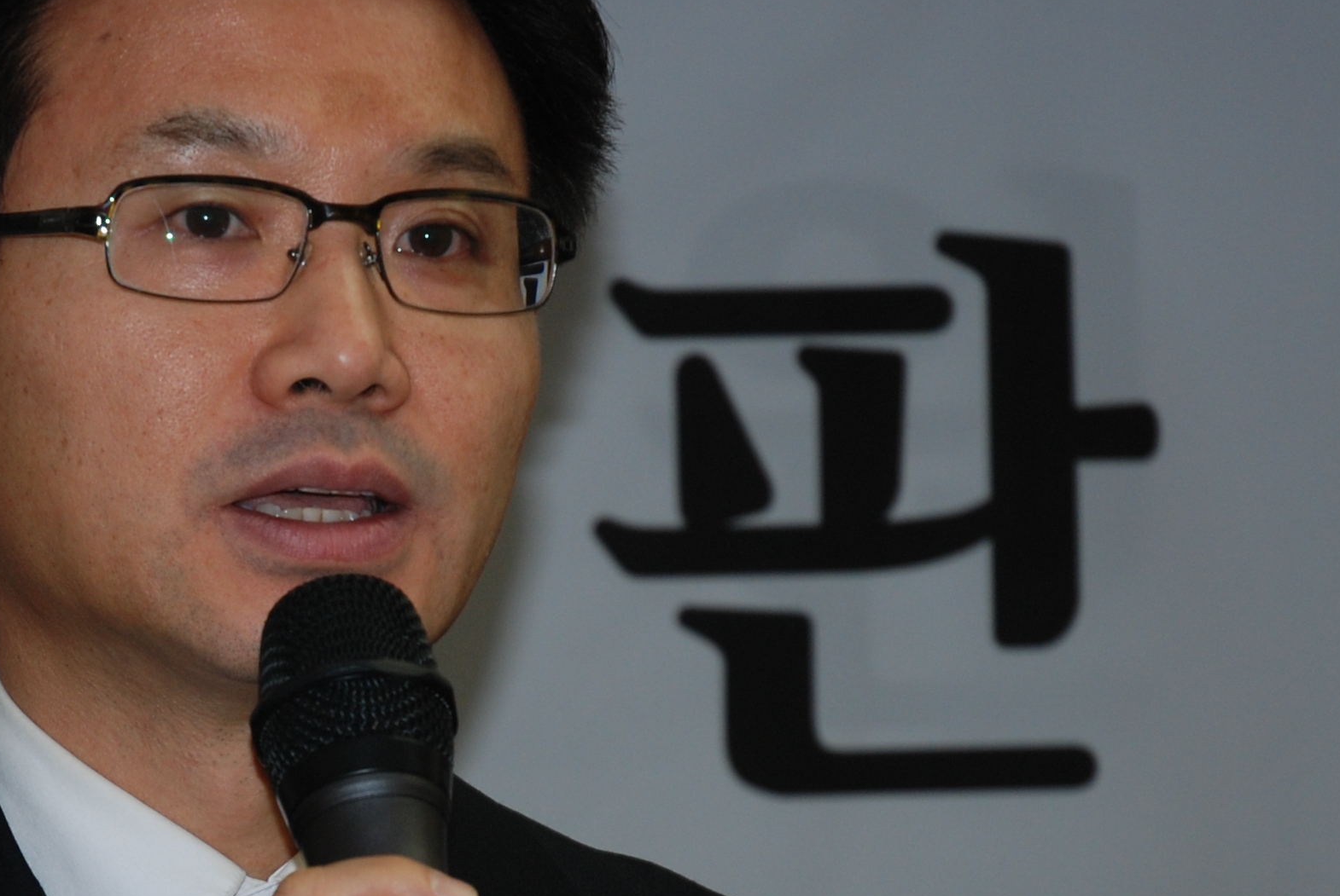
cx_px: 225
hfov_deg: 11.1
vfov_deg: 7.4
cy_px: 729
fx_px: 6894
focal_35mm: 185
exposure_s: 1/60
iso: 200
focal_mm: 50
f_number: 4.5
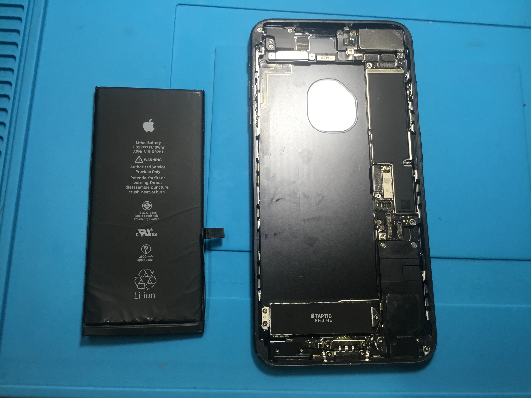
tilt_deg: -77.5
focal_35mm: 31
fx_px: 476
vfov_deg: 45.4
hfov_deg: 58.4
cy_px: 199
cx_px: 266
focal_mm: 3.3
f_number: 2.4
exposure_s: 1/40
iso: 25
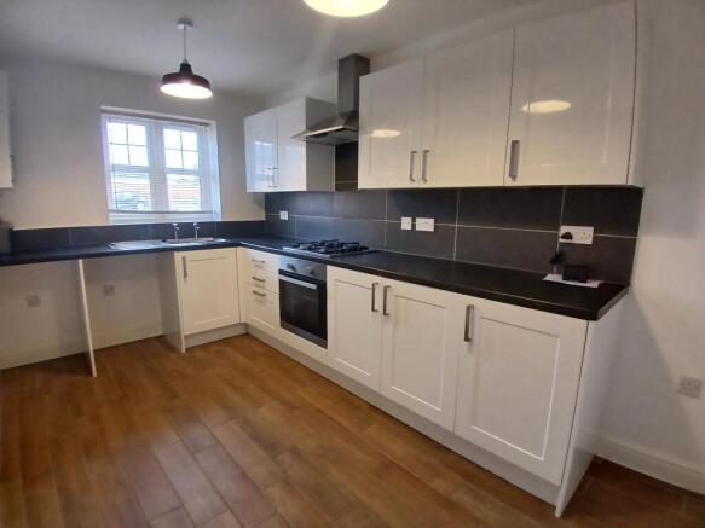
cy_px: 264
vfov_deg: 74.7
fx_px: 346
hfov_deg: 91.0
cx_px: 352
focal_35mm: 17
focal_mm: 1.4
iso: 125
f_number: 2.2
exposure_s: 1/33.3
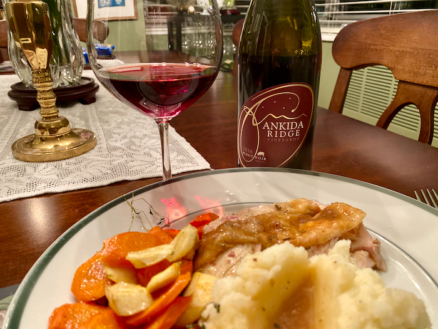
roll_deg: +0.7
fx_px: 329
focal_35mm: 26
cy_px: 164
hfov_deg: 67.3
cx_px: 219
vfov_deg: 53.1
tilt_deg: -23.7
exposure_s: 1/40
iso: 400
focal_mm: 4.25
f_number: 1.8
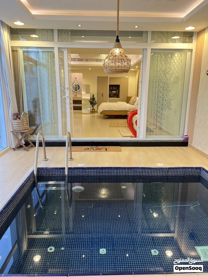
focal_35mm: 26
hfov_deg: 53.1
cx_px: 104
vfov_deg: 67.3
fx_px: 208
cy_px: 138
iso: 64
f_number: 1.5
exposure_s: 1/50
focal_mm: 5.7
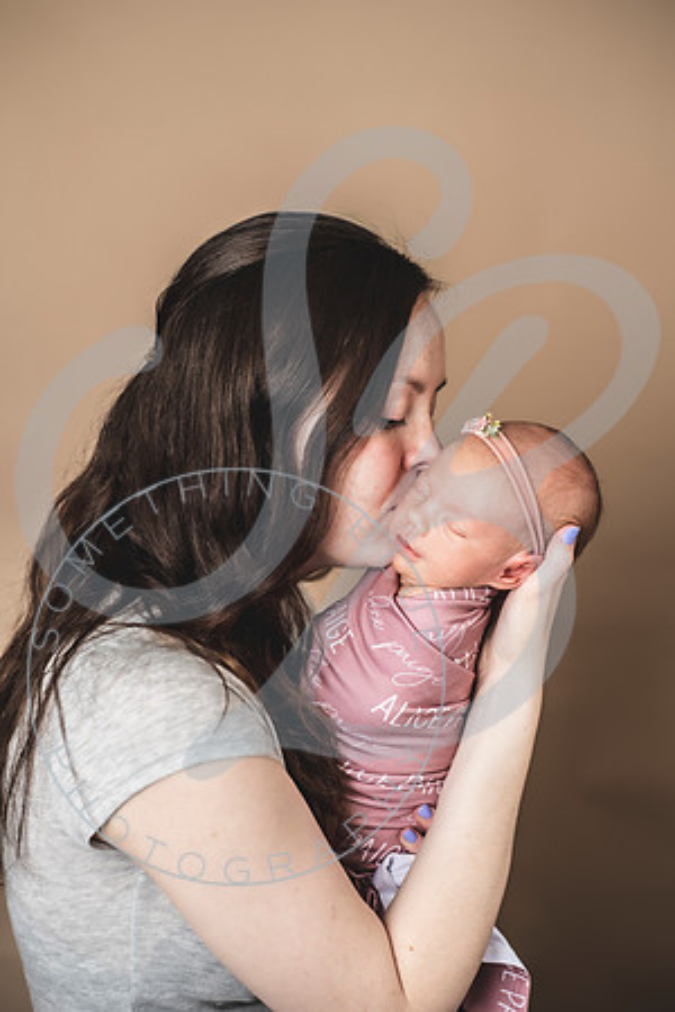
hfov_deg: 27.0
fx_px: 1406
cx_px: 338
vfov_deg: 39.6
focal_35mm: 50
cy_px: 506
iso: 200
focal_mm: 50
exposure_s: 1/125
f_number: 2.8
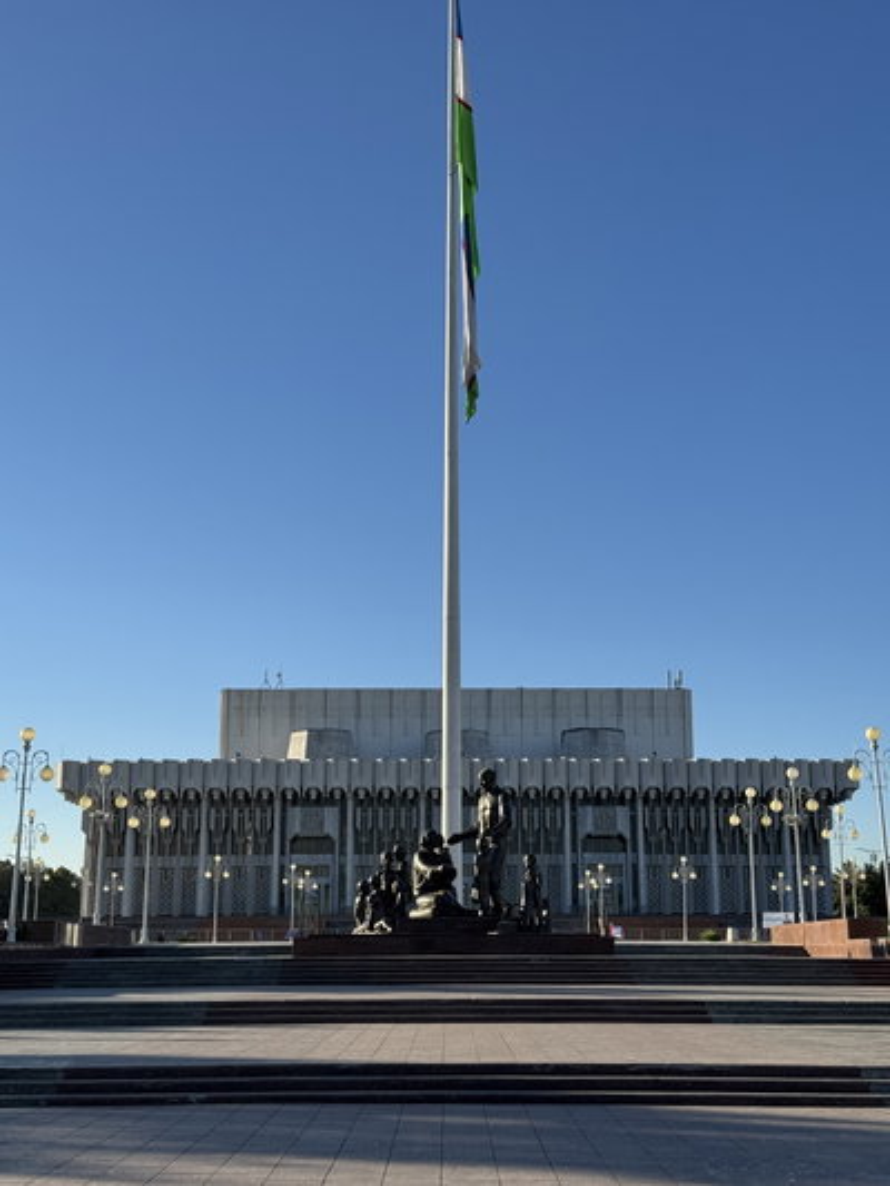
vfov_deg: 39.6
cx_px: 445
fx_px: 1645
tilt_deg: +12.9
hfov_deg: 30.3
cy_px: 593
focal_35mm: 48
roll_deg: -0.1
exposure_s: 1/4049
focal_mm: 6.76
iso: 64
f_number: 1.78
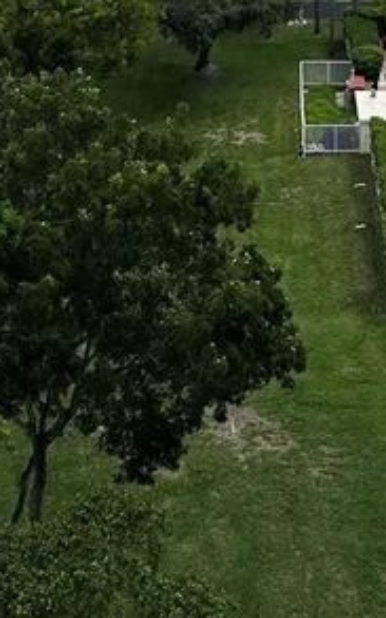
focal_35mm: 74
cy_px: -151
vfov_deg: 24.8
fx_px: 1246
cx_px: 259
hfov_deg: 17.6
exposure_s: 1/4545
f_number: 1.78
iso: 80
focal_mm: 6.86
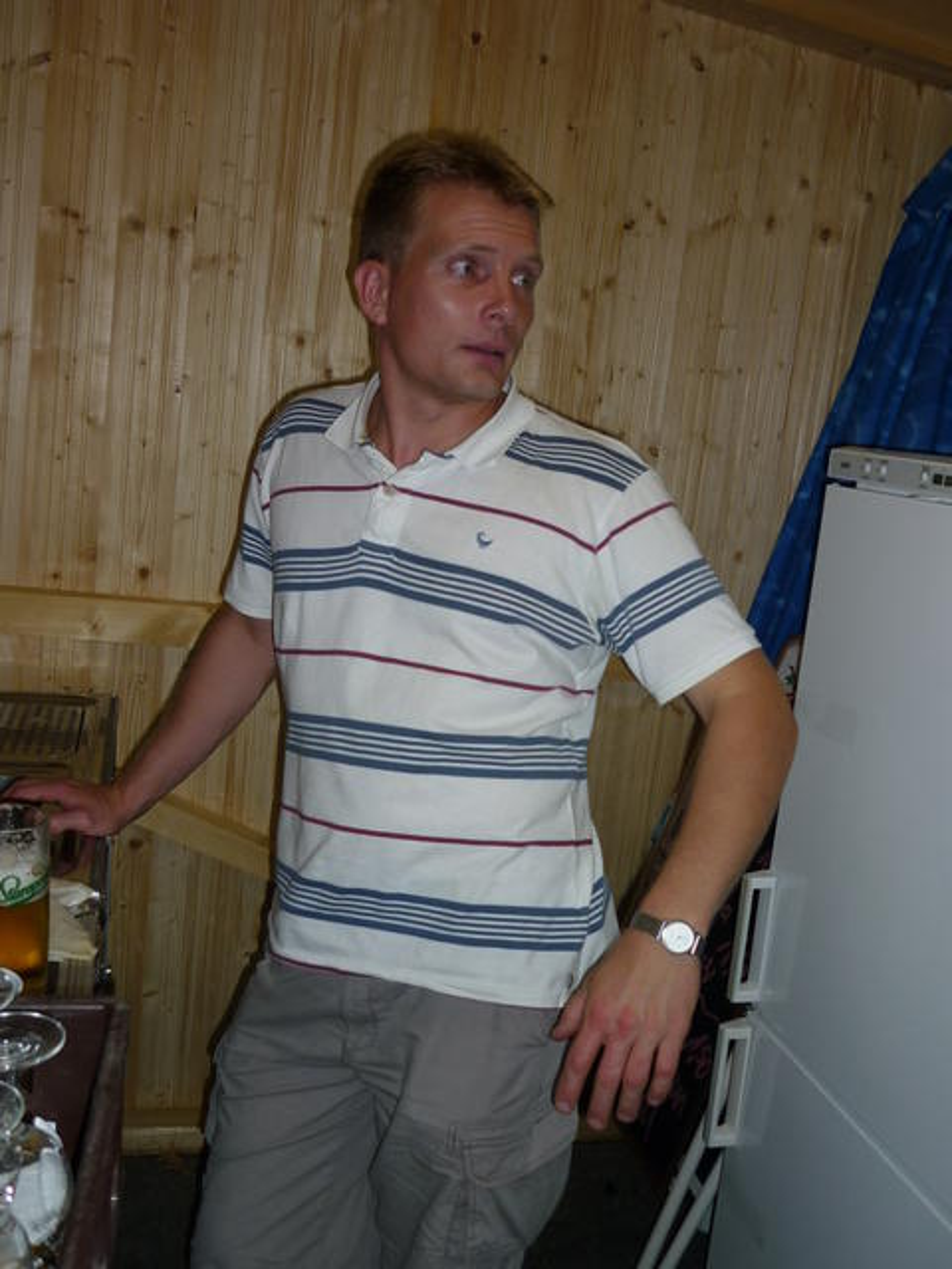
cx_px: 476
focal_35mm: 33
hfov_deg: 42.9
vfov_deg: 55.4
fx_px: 1210
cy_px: 634
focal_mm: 5.5
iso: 100
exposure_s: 1/125
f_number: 2.8
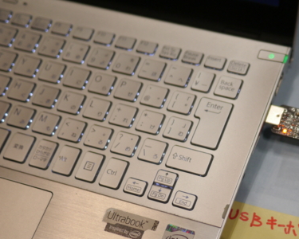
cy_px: 174
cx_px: 269
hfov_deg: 24.6
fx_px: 664
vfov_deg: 20.3
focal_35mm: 75
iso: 200
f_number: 1.7
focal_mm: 20
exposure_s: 1/250
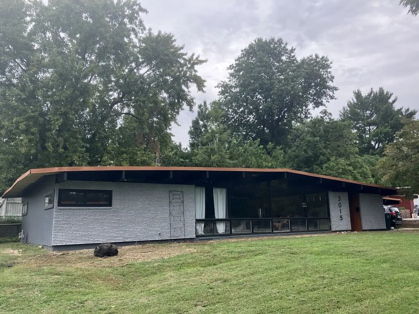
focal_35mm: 28
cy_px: 157
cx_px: 210
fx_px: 339
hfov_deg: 63.4
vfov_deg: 49.7
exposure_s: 1/540
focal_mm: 3.99
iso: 32
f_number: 1.8
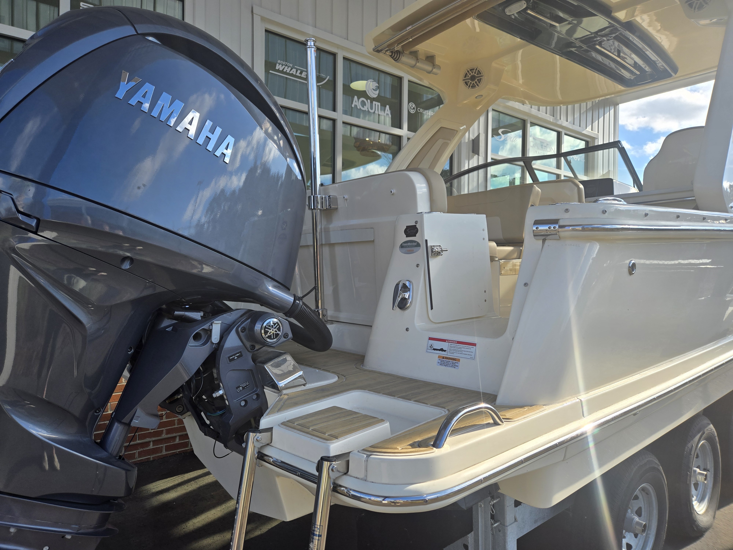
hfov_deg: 73.9
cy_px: 275
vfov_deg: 58.9
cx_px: 366
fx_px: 487
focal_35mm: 23
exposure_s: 1/1307
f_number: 1.8
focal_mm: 5.4
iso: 25
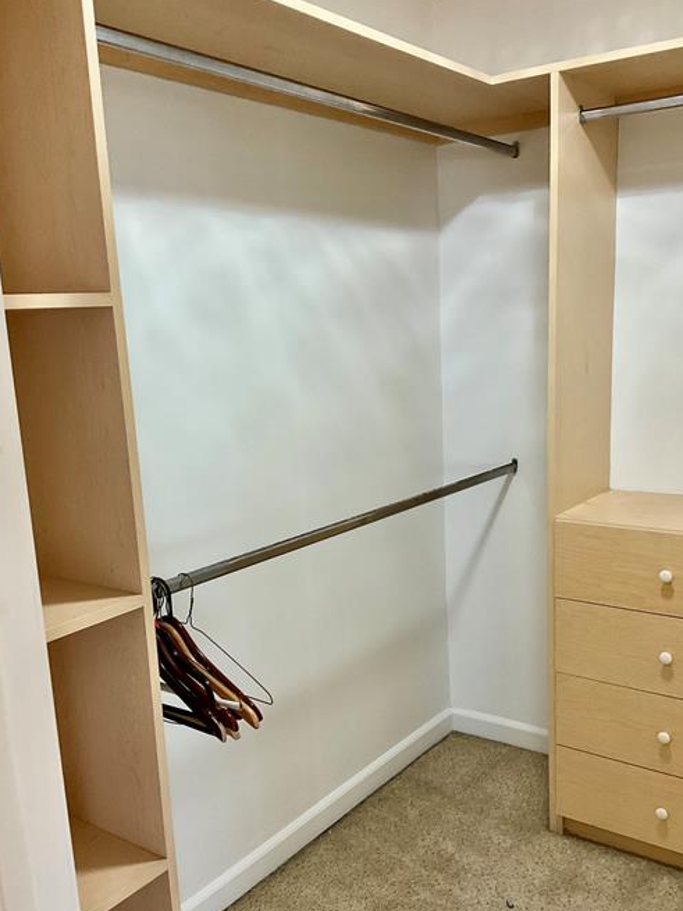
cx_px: 364
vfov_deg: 53.8
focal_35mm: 34
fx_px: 895
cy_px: 508
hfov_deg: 41.8
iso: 125
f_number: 1.8
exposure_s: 1/60
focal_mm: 3
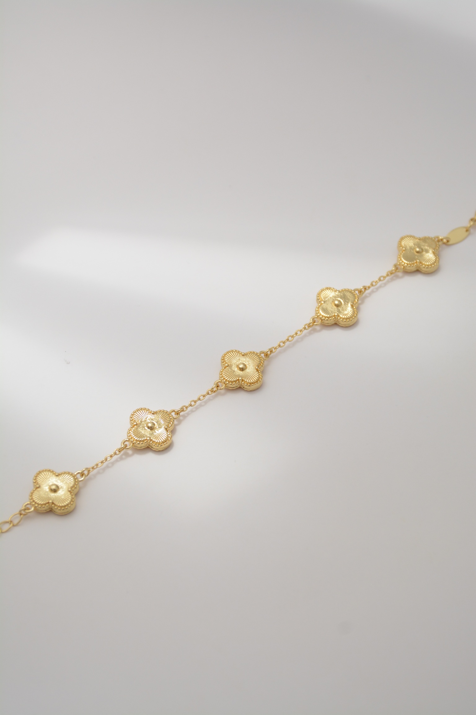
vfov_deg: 22.6
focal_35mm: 90
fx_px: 1785
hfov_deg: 15.2
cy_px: 358
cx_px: 238
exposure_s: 1/1000
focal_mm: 60
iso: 500
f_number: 8
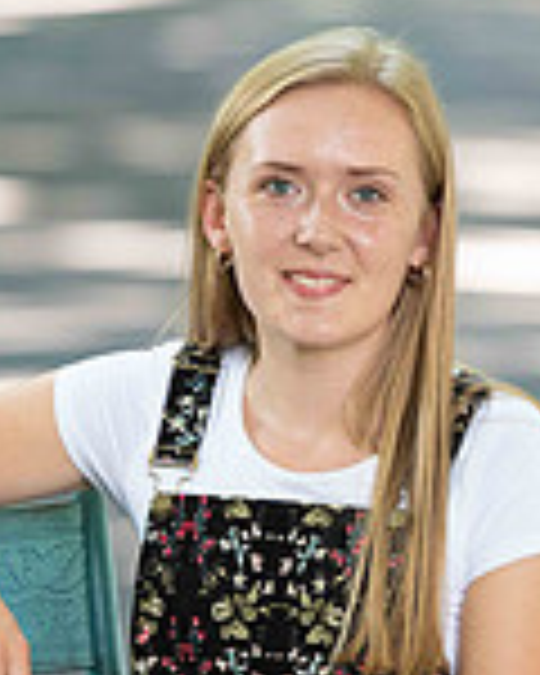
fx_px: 10149
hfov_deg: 3.0
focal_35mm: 508
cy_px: 472
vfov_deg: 3.8
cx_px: 225
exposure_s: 1/200
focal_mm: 180
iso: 640
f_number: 3.5
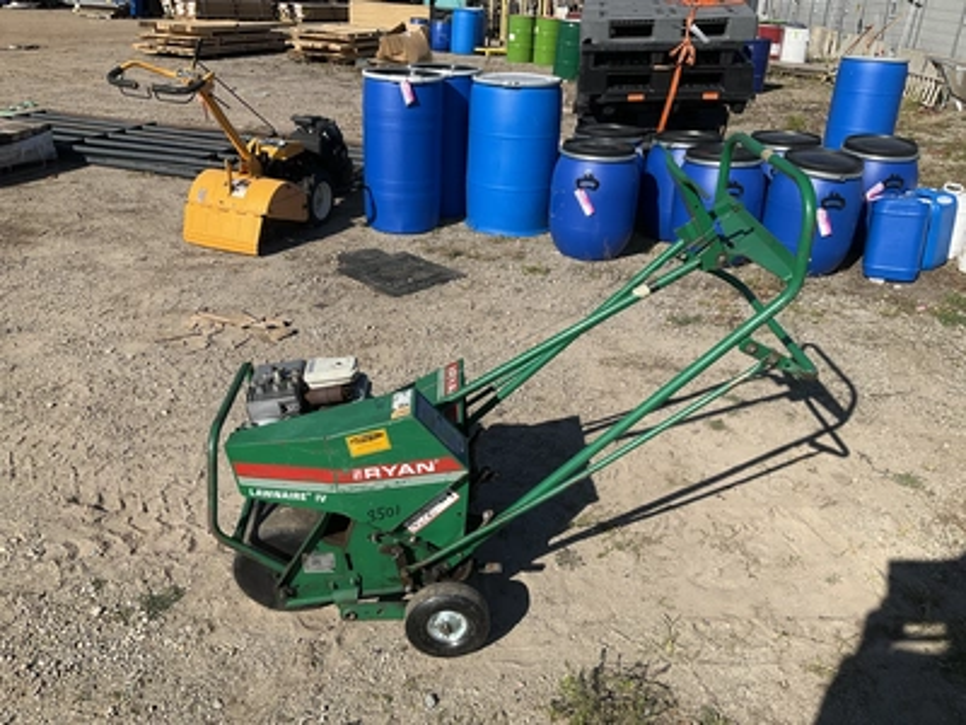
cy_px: 362
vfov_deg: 48.2
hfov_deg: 61.7
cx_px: 483
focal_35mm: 29
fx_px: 809
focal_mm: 3
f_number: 1.8
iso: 25
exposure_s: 1/2141
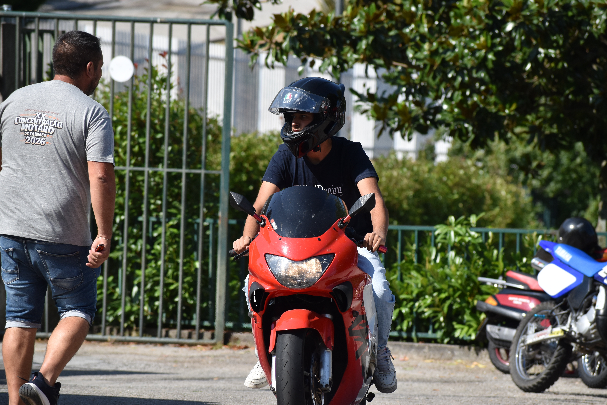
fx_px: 4173
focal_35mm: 248
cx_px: 304
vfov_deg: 5.6
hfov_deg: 8.3
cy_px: 202
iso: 400
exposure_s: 1/1600
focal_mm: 165
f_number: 6.3
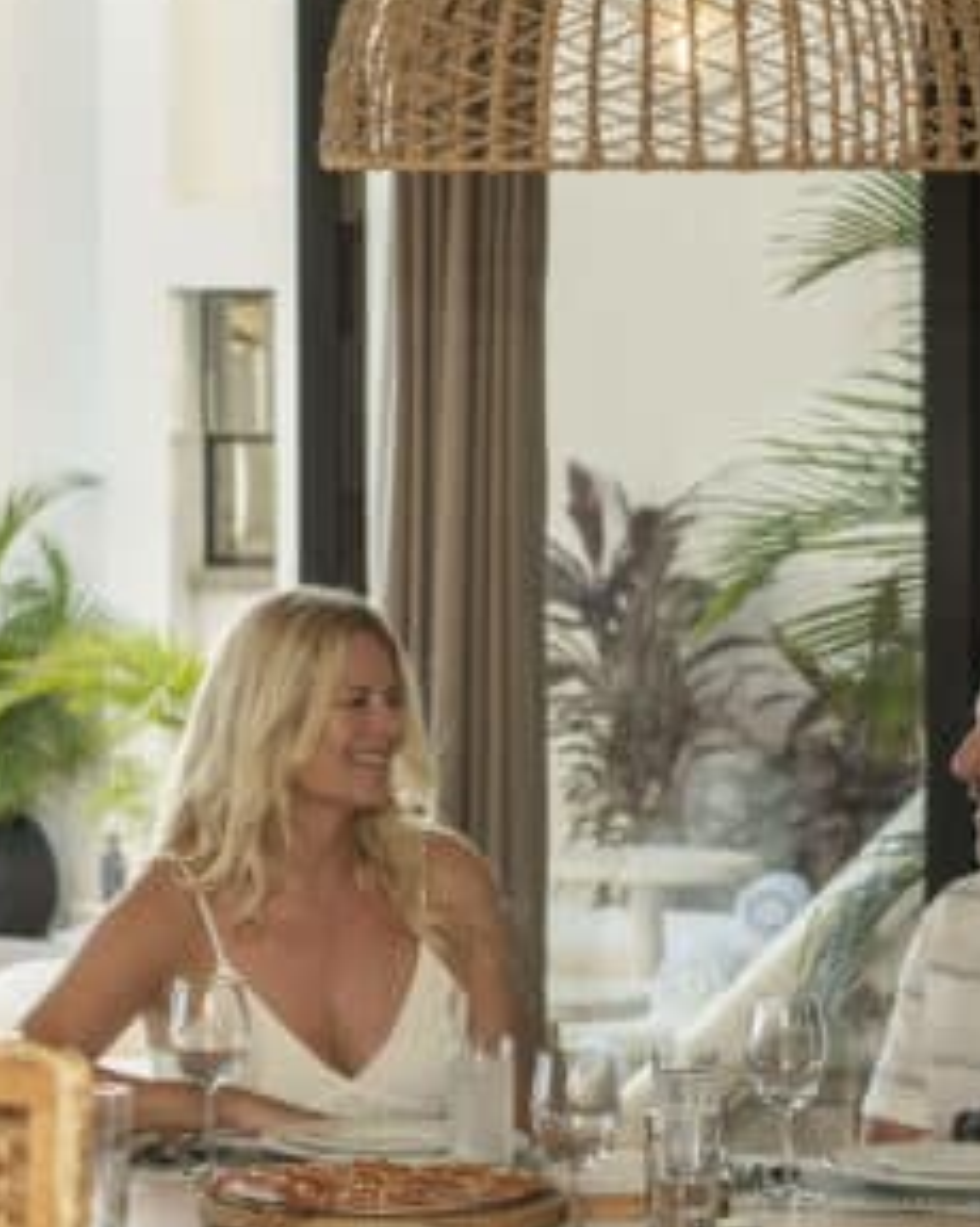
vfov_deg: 11.5
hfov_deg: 8.9
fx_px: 6061
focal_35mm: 167
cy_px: 812
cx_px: -669
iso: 100
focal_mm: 50
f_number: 4
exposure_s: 1/160
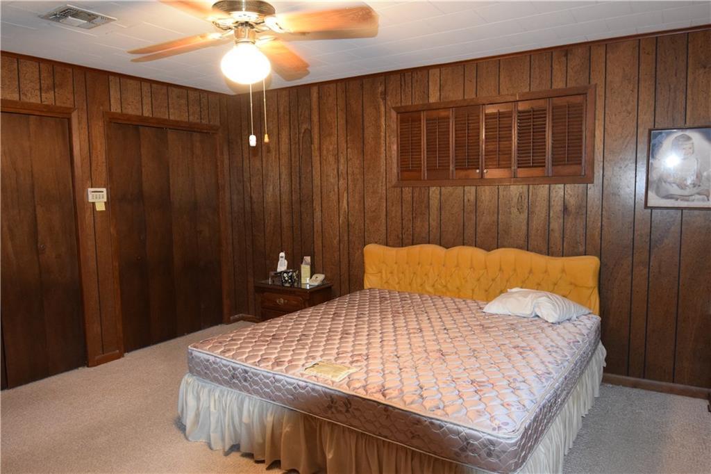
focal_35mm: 24
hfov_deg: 73.8
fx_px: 474
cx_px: 356
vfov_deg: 53.1
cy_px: 237
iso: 3200
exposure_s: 1/60
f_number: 4
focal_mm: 16
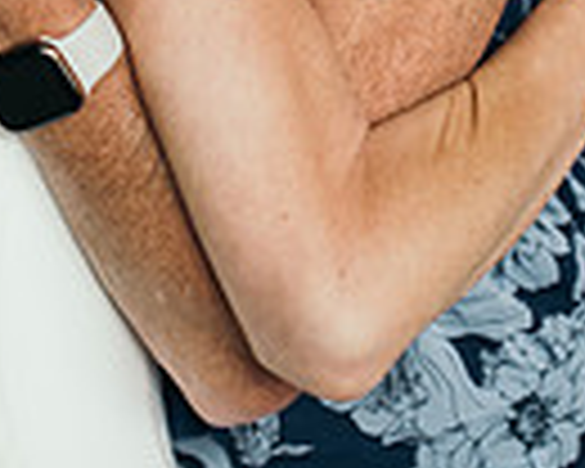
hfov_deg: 11.8
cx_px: 135
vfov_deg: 9.4
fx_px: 2822
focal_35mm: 163
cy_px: -94
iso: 125
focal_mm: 50
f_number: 1.8
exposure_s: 1/125
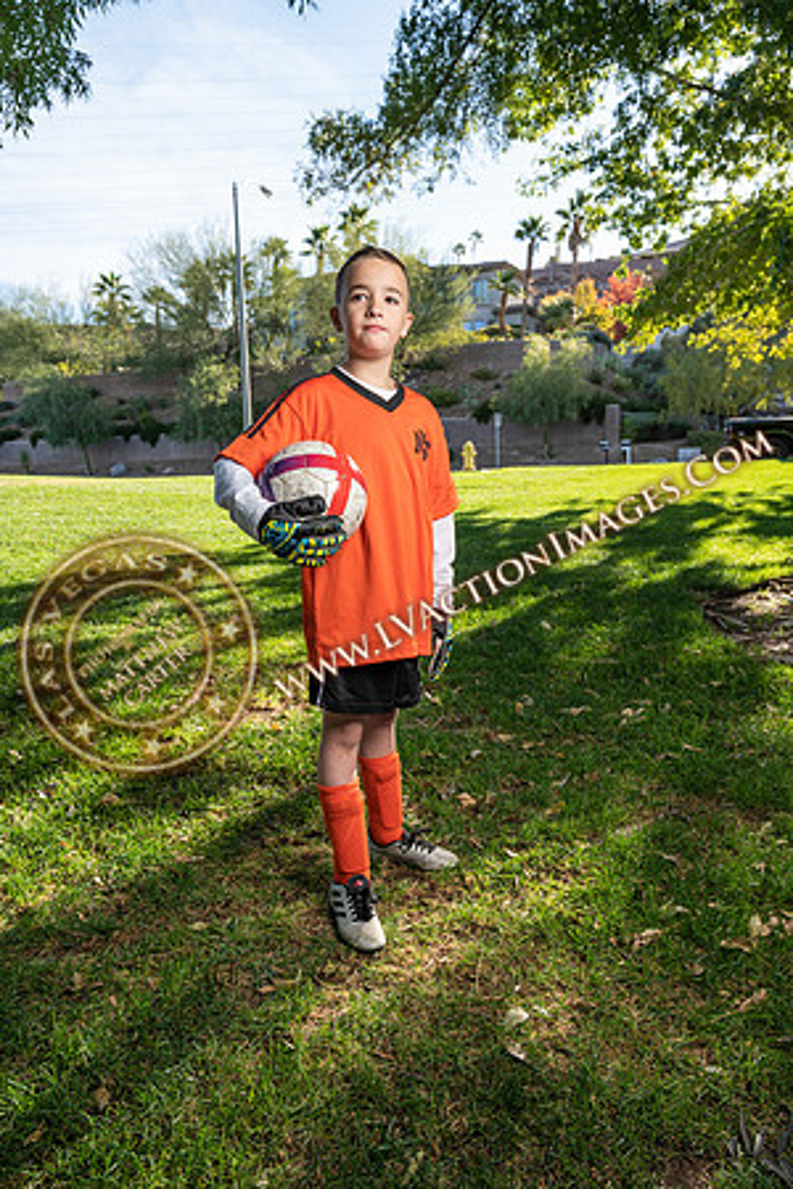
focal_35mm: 26
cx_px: 396
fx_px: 859
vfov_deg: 69.4
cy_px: 594
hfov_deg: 49.6
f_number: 5.6
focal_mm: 26
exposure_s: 1/160
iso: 100
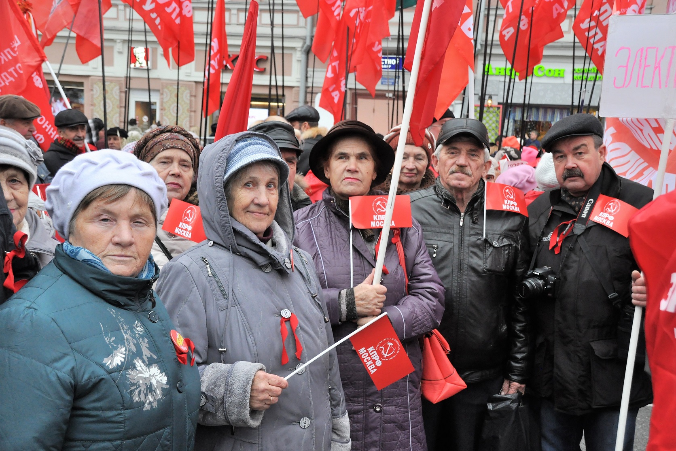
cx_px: 347
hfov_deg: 48.5
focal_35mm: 40
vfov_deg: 33.4
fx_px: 751
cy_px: 223
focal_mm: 26
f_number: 5.6
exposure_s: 1/125
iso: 1000
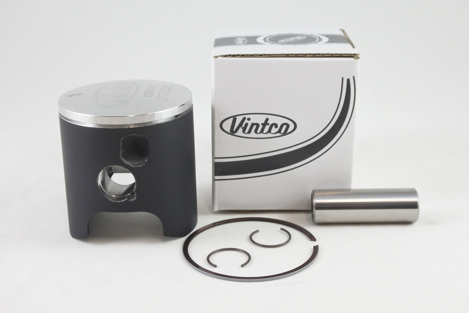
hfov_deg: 45.4
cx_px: 234
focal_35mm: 43
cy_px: 156
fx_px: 560
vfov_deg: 31.2
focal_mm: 16.1
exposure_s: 1/125
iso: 560
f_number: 4.5
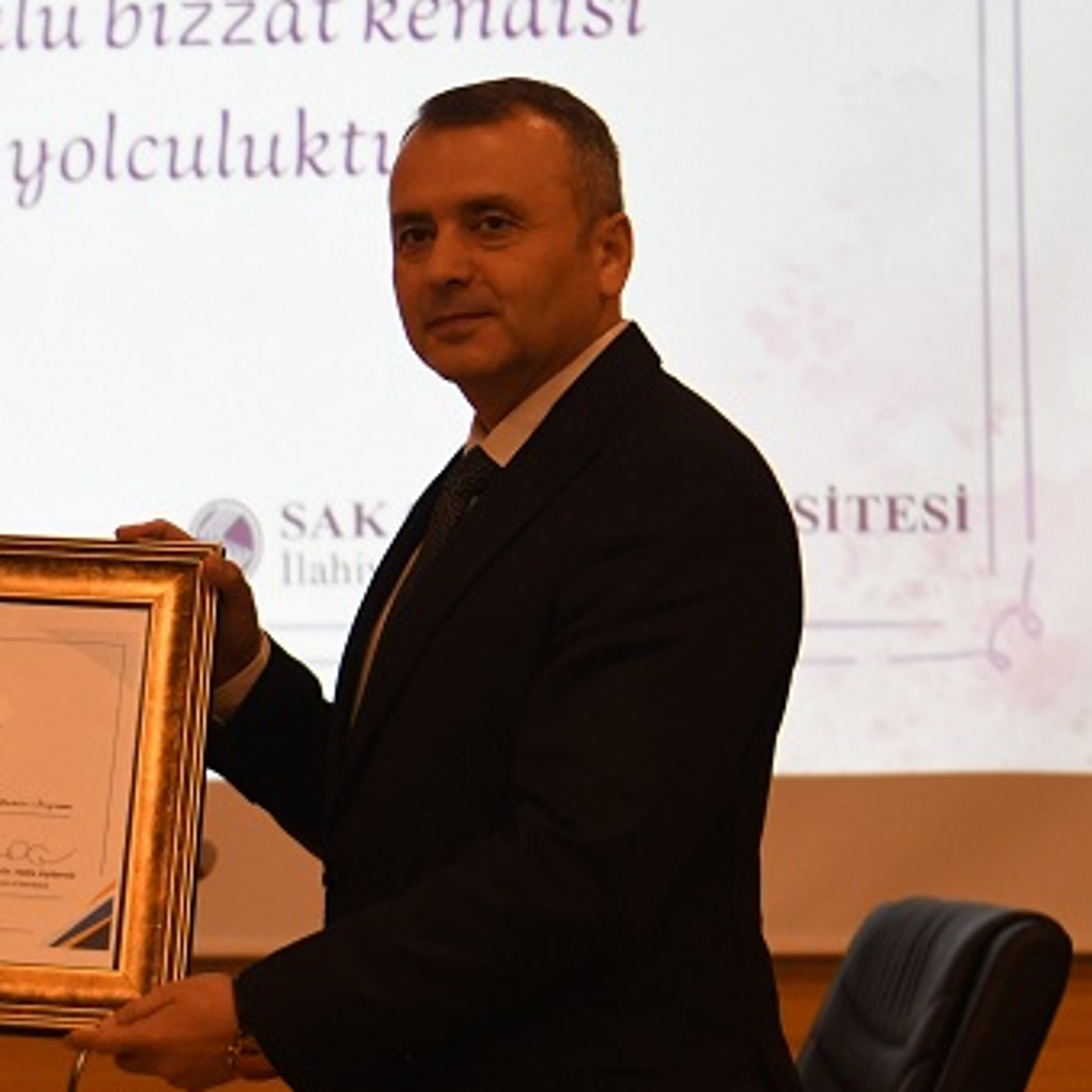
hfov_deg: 13.0
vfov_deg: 13.2
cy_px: 440
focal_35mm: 132
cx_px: -68
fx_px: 4711
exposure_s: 1/60
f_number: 4
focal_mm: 42
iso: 1000
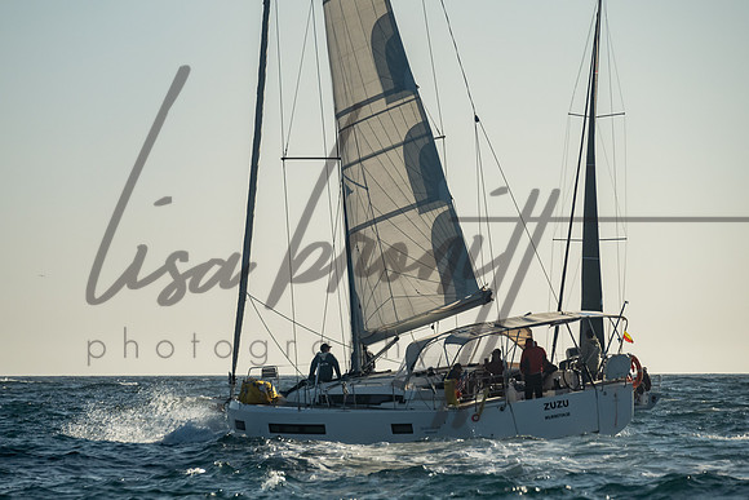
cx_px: 342
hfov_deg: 7.5
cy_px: 227
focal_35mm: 275
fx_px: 5729
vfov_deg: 5.0
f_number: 6.3
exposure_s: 1/1600
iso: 400
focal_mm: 200
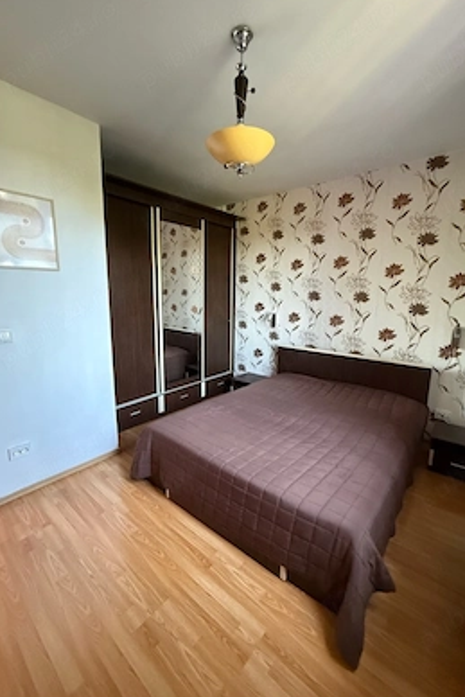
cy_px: 347
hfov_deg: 77.4
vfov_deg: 100.4
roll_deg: -1.0
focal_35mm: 15
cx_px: 233
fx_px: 290
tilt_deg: -9.7
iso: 640
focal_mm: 2.22
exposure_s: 1/50
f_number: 2.2
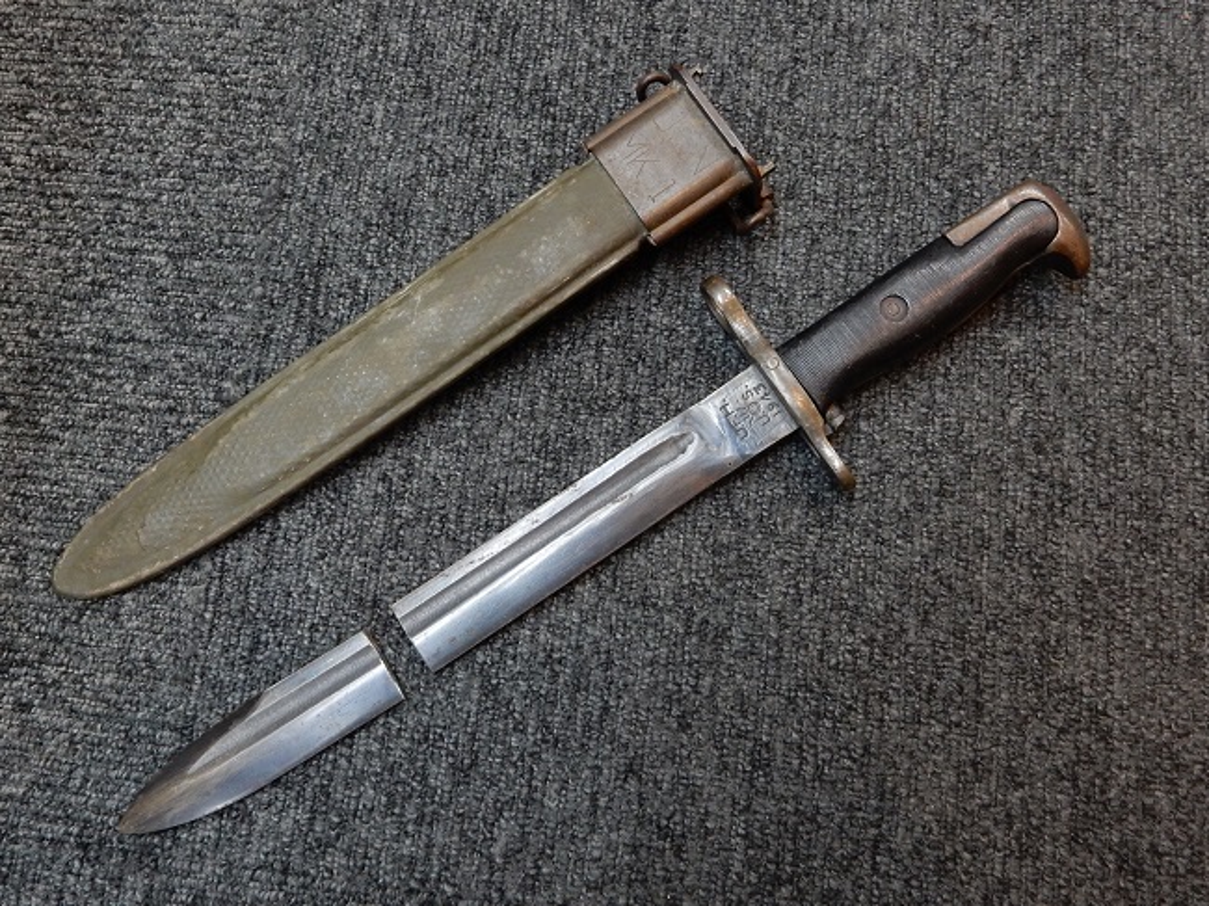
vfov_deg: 46.8
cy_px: 453
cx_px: 604
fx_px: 1047
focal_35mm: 30
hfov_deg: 60.0
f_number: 4
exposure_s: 1/10
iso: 400
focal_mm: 5.4
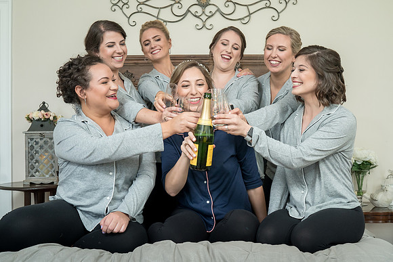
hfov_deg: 42.2
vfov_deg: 28.9
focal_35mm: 47
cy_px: 133
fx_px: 508
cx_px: 217
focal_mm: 35
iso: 2000
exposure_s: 1/200
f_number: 5.6
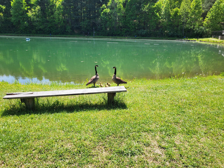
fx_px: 168
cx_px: 112
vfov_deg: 53.1
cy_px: 84
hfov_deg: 67.3
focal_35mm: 26
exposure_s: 1/1369
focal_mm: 5.4
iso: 40
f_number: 1.8
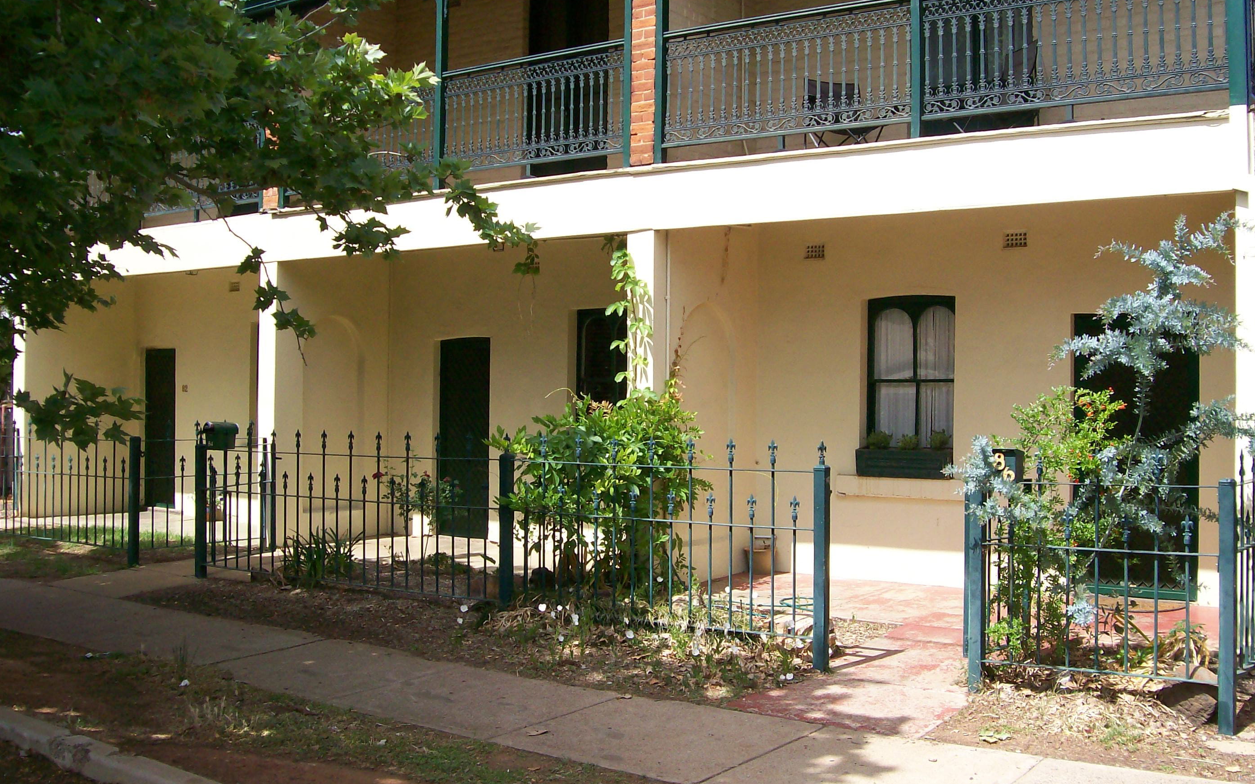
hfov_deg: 50.4
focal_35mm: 39
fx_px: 1334
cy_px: 351
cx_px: 627
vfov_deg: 32.7
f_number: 4.8
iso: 80
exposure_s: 1/396
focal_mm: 6
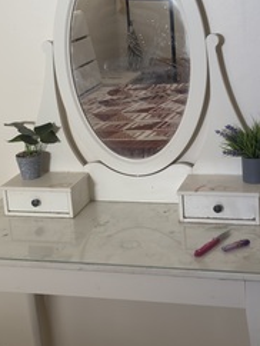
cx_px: 139
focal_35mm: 66
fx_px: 660
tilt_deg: -12.3
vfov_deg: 29.3
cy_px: 155
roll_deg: +3.6
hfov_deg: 22.3
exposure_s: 1/60
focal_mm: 6.76
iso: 320
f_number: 1.78
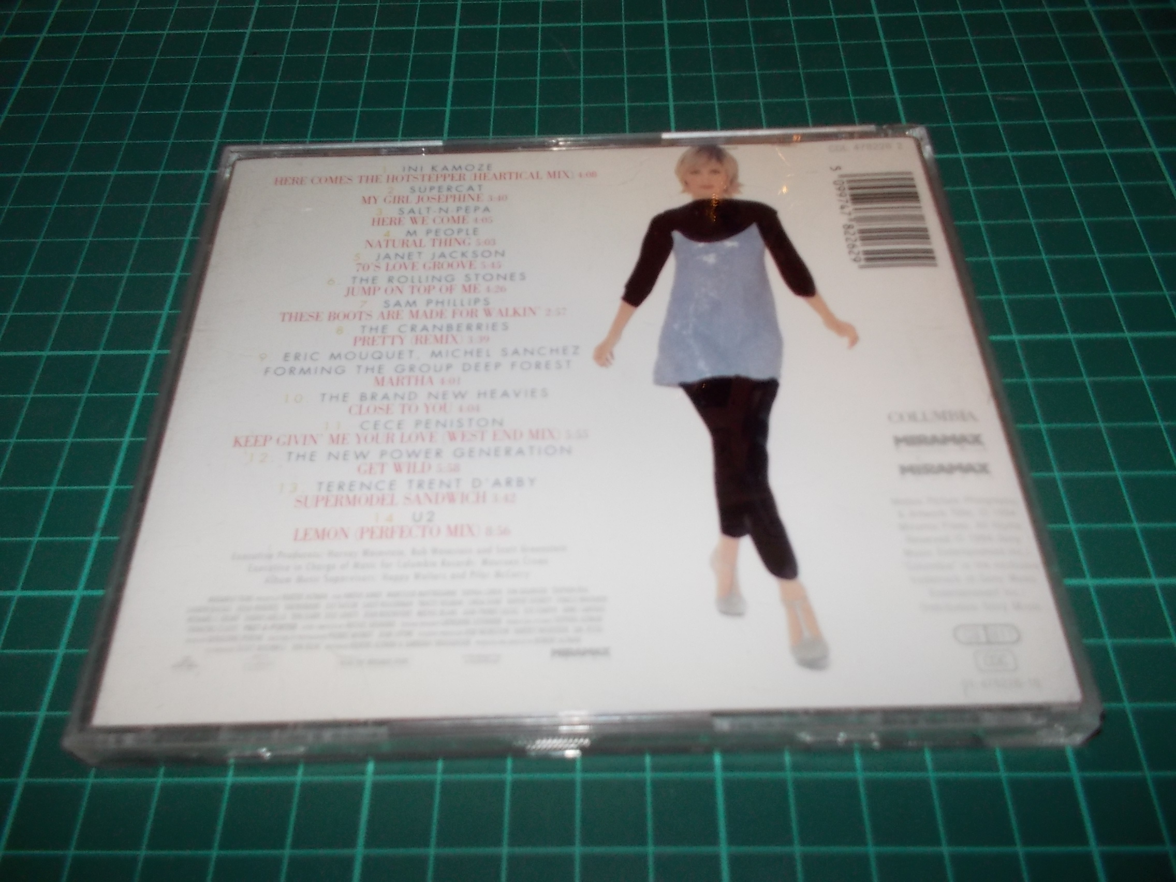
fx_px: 985
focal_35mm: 29
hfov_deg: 61.7
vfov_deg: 48.2
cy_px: 441
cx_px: 588
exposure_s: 1/30
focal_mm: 4.1
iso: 200
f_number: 3.3
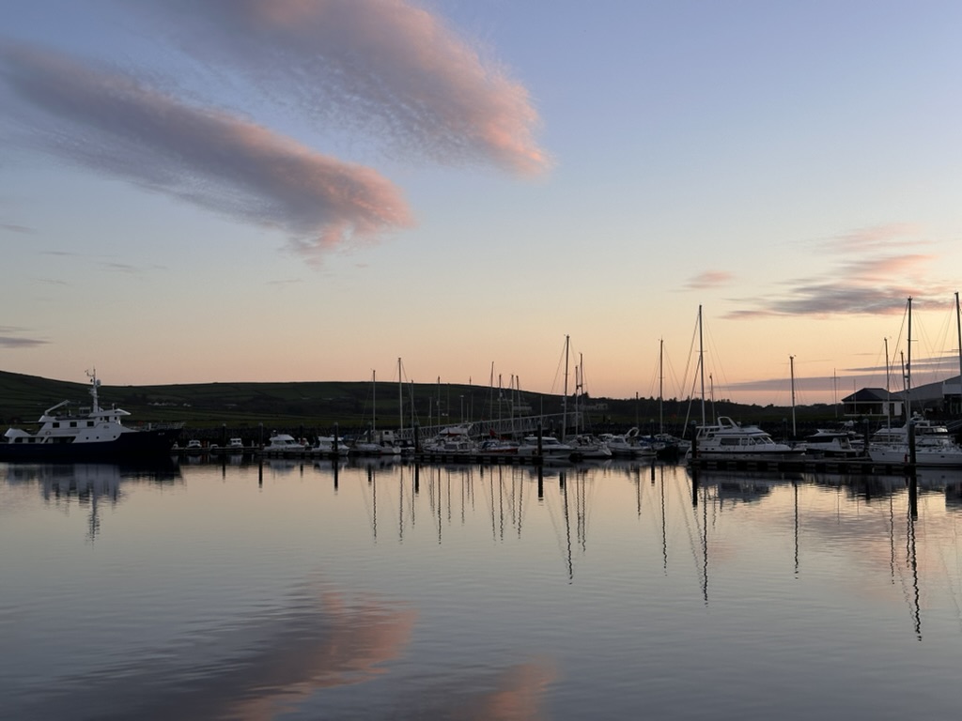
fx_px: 1334
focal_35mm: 48
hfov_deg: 39.7
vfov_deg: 30.3
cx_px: 481
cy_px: 360
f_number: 1.78
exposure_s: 1/604
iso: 64
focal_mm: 6.86
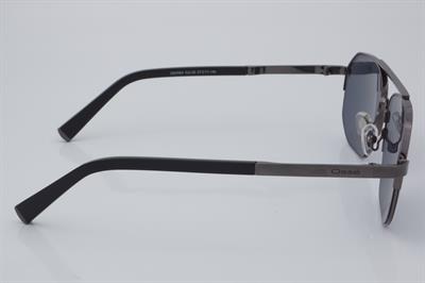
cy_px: 142
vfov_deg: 18.2
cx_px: 212
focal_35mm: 75
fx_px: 885
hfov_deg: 27.0
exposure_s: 1/4
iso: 100
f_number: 32
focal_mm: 50
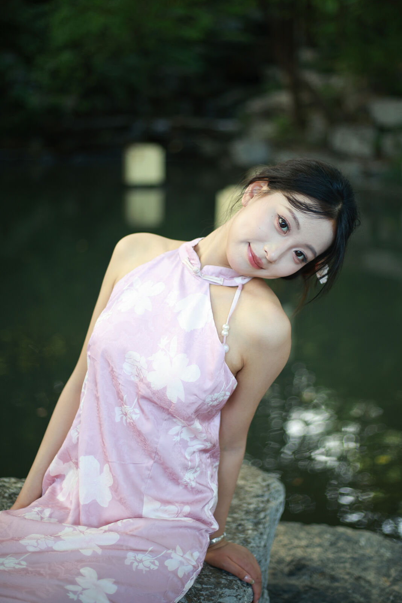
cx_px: 214
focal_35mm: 55
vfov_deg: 36.2
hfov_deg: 24.6
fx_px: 921
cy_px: 279
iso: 640
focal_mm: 50
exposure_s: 1/200
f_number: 1.8
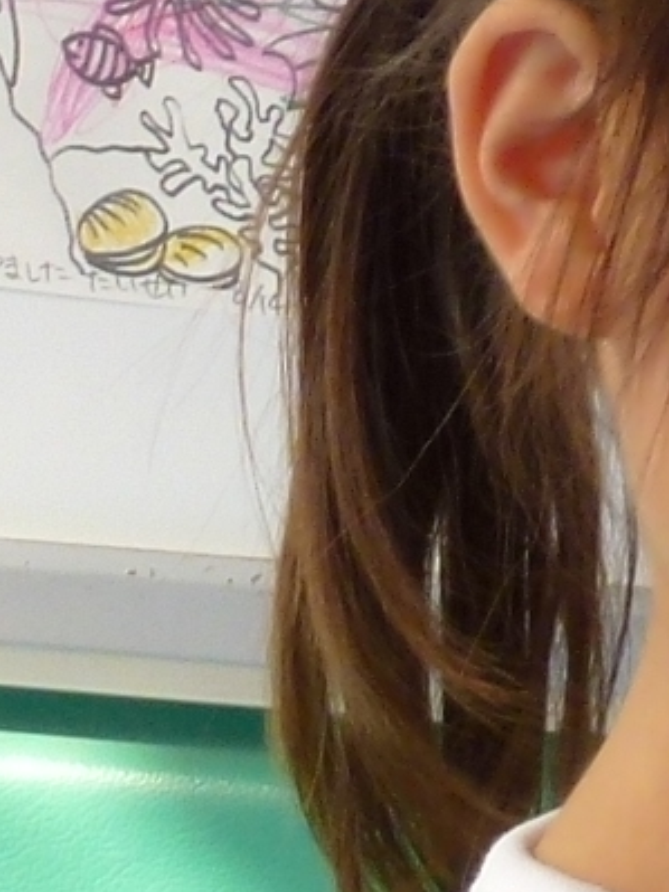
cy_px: -208
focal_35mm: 154
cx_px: 1687
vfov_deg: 12.5
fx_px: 3970
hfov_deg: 8.6
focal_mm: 4.3
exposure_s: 1/60
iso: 100
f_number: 3.3
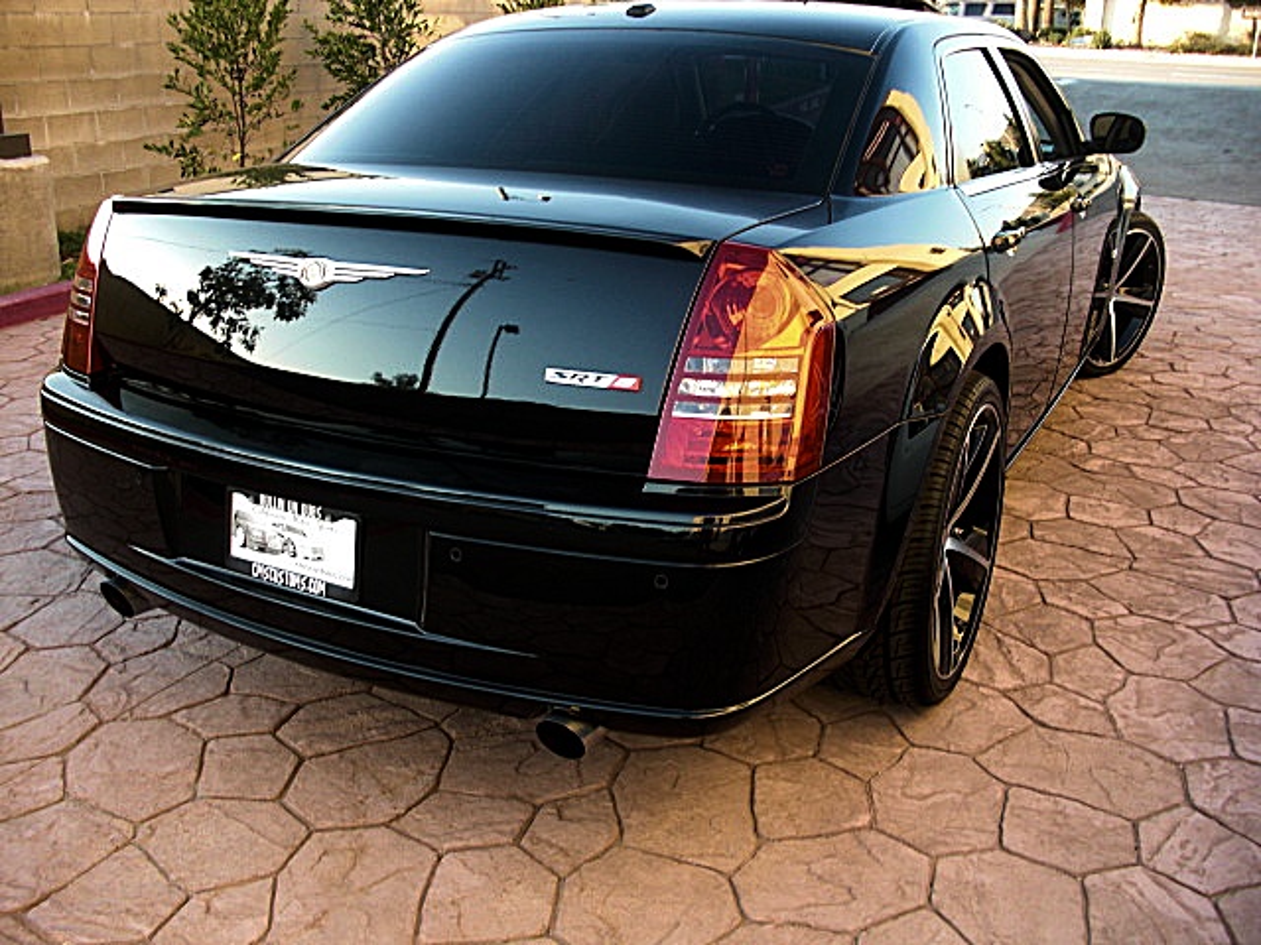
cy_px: 472
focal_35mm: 36
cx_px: 630
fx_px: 1311
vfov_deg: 39.7
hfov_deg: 51.4
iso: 100
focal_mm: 6.3
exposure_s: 1/80
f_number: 2.8
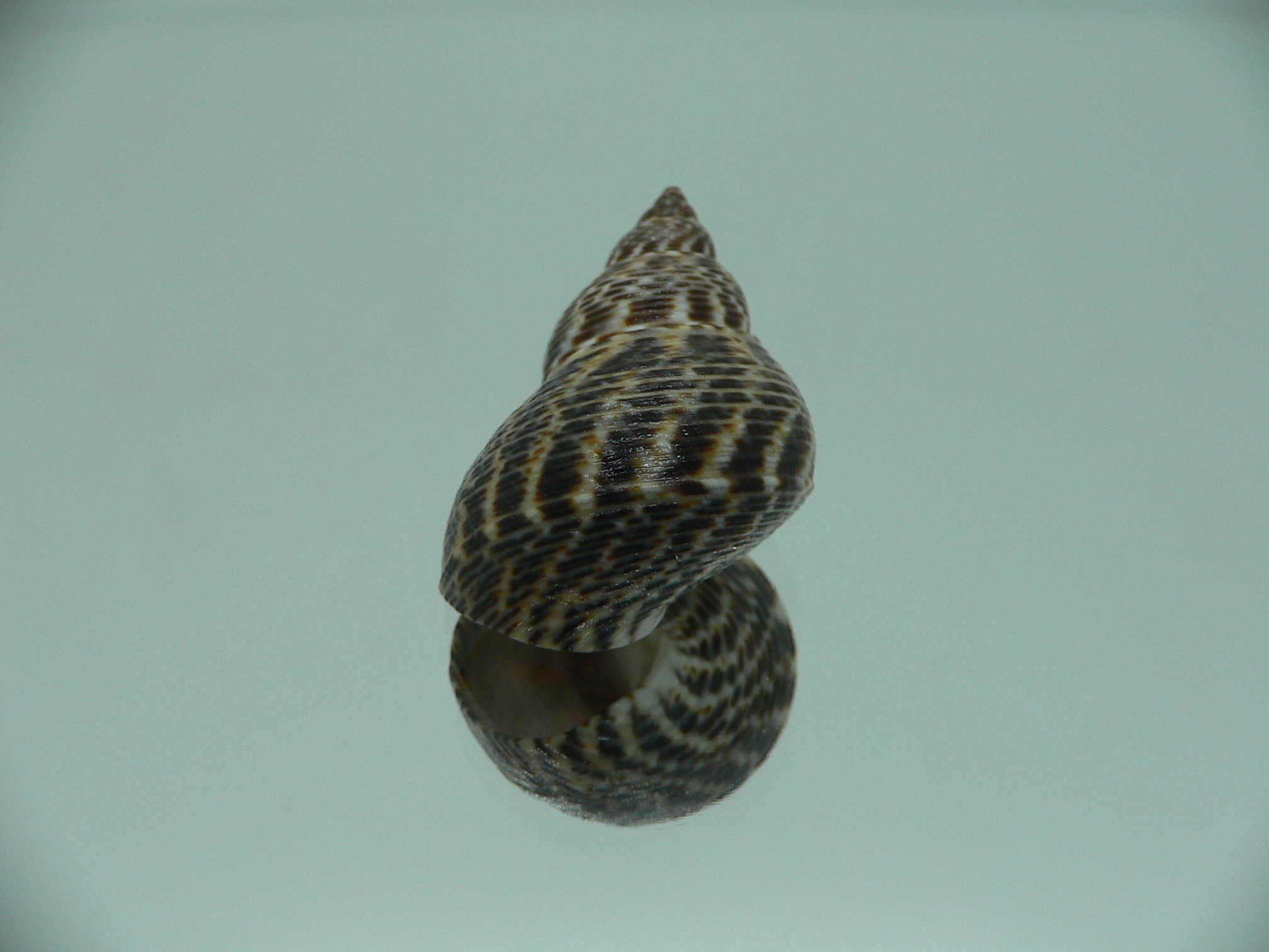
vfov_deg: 40.7
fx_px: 1283
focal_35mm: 35
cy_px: 476
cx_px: 634
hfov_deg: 52.6
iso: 80
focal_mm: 4.6
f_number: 2.8
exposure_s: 1/60
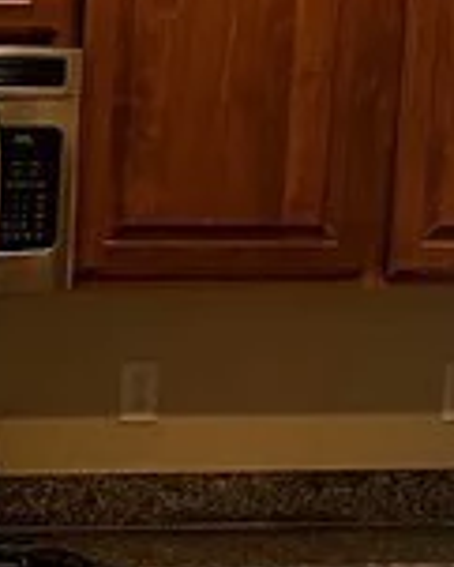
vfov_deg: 11.0
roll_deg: +0.0
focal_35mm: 172
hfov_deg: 7.9
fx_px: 2886
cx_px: -833
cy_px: 710
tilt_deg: -7.9
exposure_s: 1/60
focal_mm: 5.7
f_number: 1.5
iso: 100
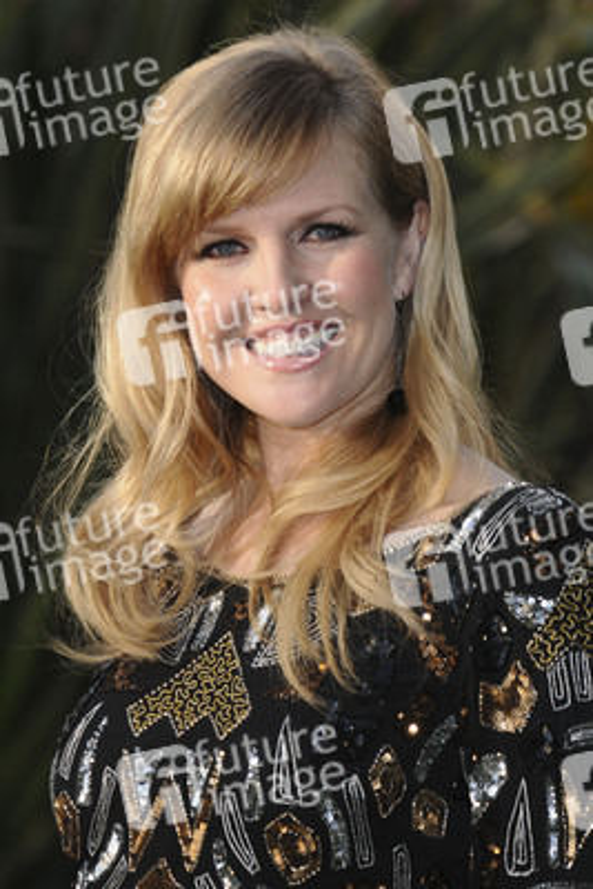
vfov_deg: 6.9
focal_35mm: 300
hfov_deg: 4.6
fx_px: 7406
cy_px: 444
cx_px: 296
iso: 200
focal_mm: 200
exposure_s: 1/250
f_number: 5.6
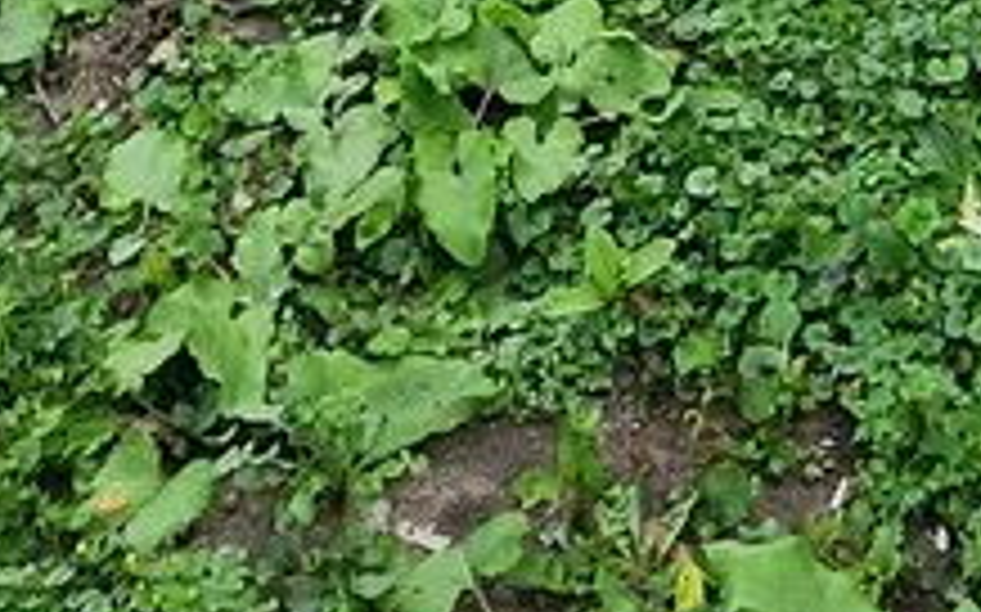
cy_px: -1426
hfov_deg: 21.5
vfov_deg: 9.6
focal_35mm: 91
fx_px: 2432
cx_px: 1098
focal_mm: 2.2
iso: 50
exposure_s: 1/631
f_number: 2.2
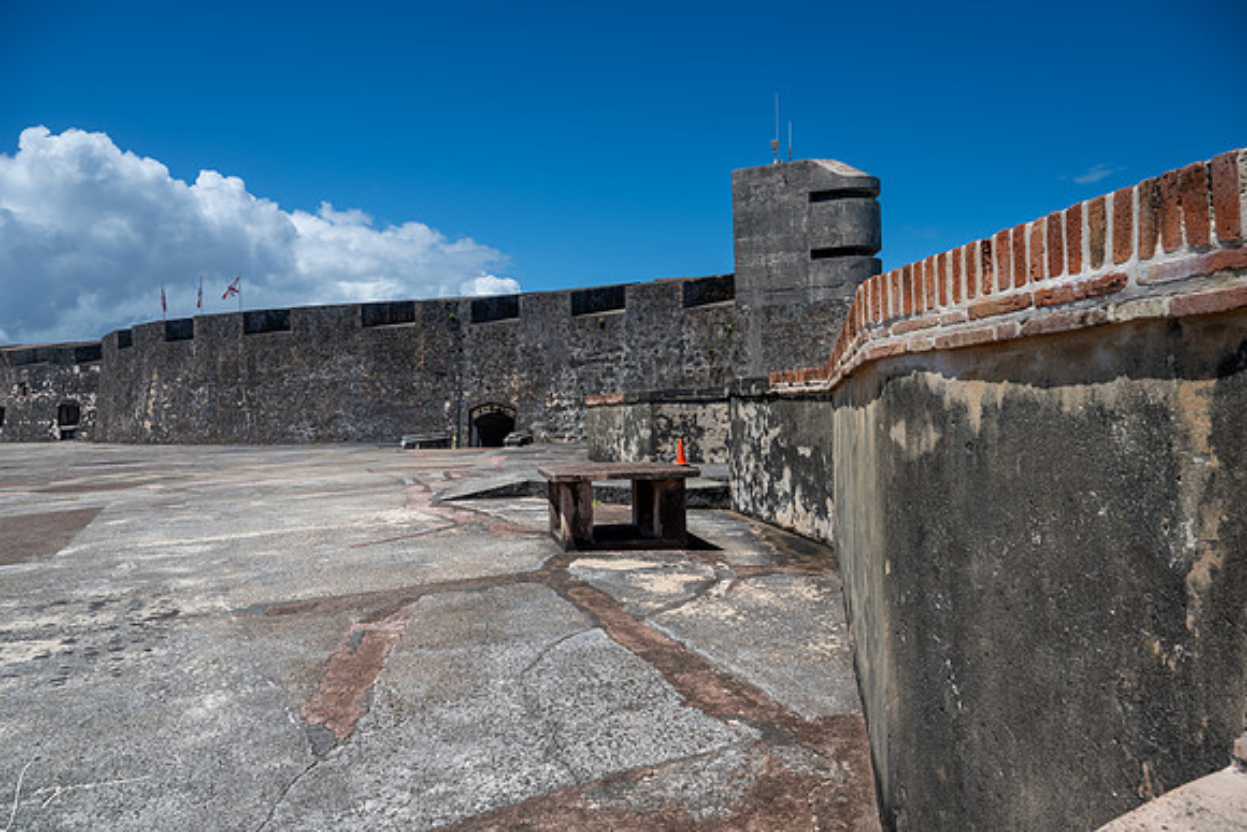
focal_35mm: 24
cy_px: 416
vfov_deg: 53.2
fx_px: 831
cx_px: 624
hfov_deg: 73.7
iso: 80
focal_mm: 24
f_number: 8
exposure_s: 1/125
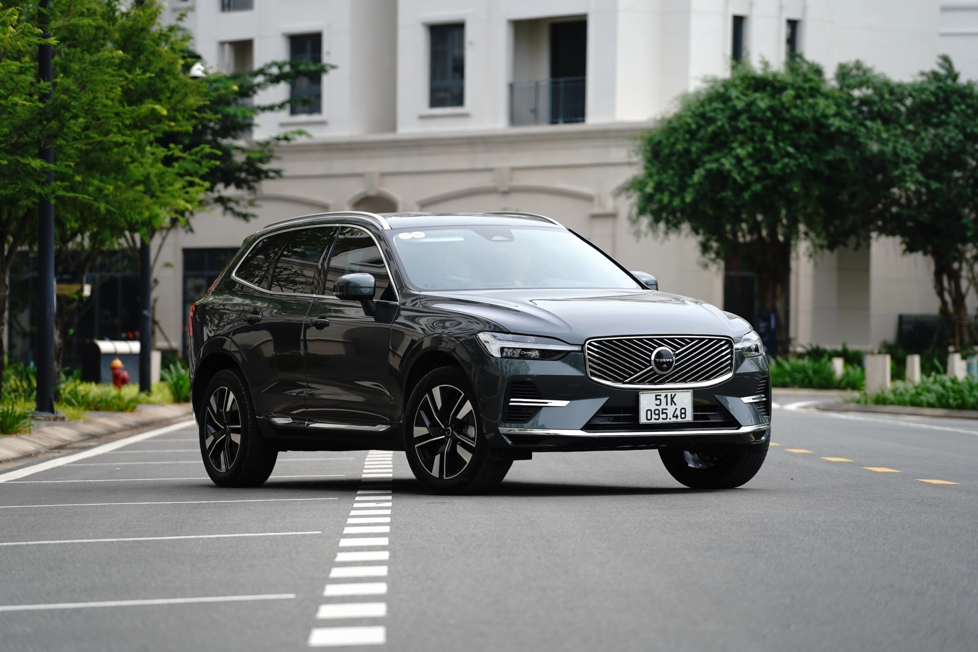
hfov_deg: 12.5
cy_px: 326
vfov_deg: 8.3
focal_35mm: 165
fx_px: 4482
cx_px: 489
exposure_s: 1/500
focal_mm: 165
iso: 100
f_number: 4
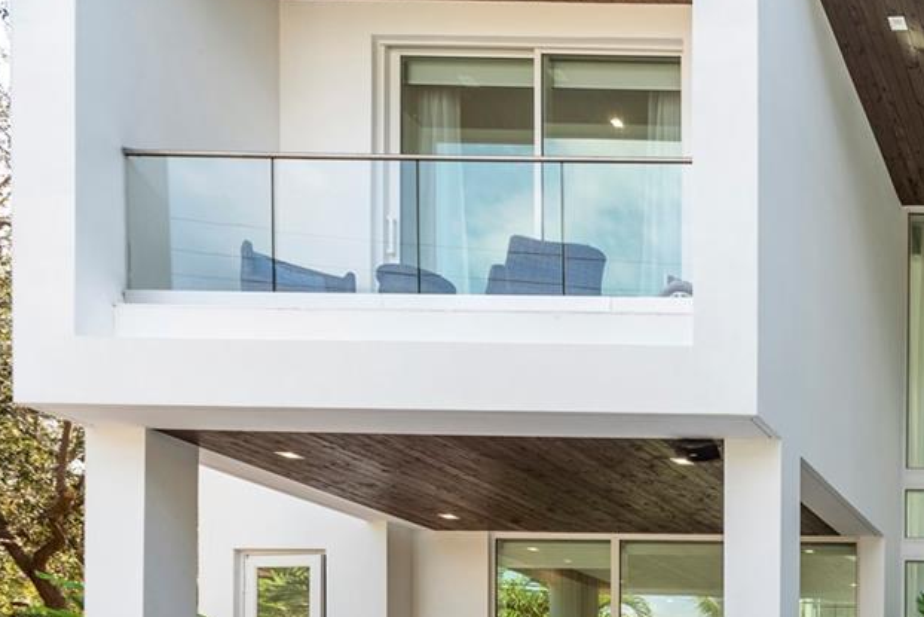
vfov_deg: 30.2
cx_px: 1133
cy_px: 777
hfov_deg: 38.0
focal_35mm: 36
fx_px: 924
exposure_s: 1/40
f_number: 8
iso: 100
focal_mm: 14
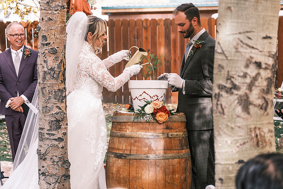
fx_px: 637
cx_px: 142
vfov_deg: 16.9
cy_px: 94
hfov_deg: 25.1
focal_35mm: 81
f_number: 3.2
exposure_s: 1/500
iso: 400
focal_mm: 54.1
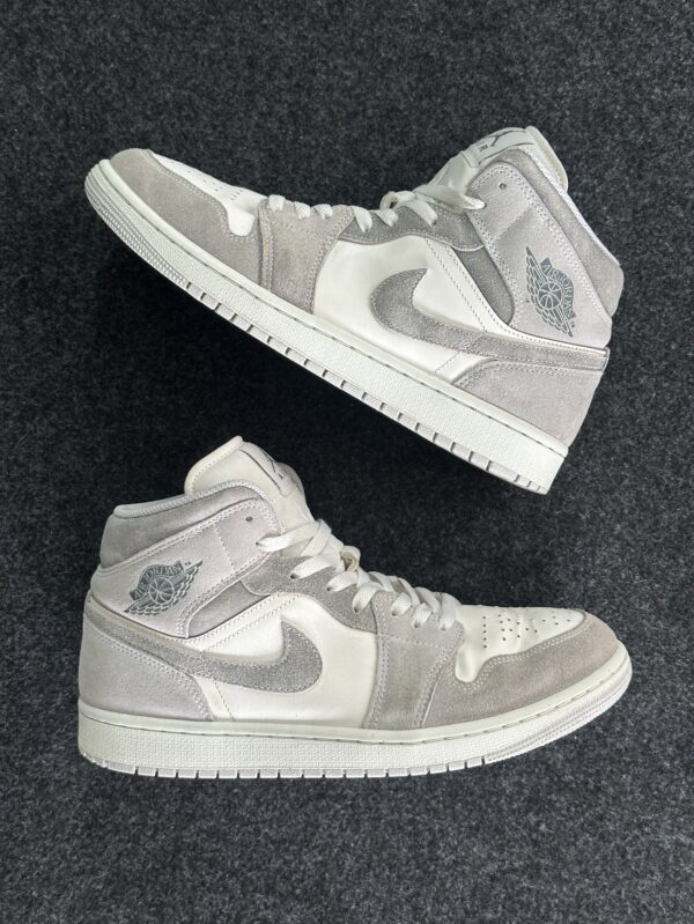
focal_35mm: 48
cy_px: 462
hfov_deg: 30.3
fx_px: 1282
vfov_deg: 39.6
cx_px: 347
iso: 64
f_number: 1.78
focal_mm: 6.86
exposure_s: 1/50
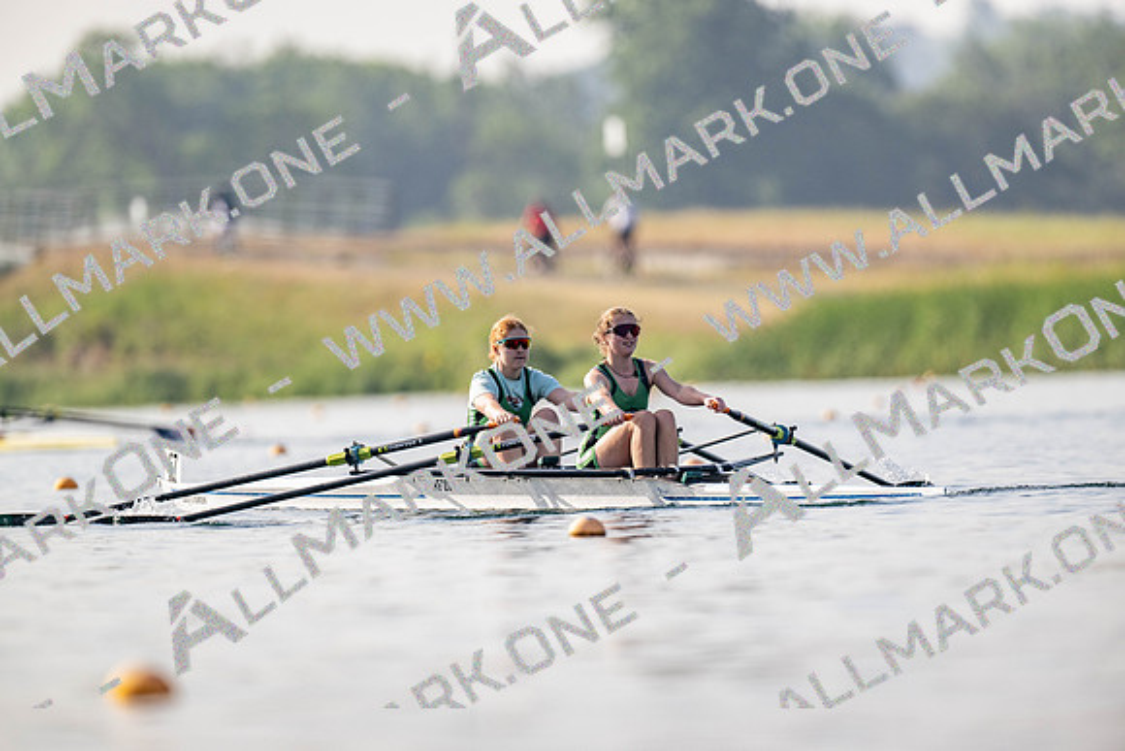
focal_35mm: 600
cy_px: 376
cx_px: 562
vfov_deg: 2.3
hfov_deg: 3.4
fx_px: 18754
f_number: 5
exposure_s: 1/2500
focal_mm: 600
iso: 180
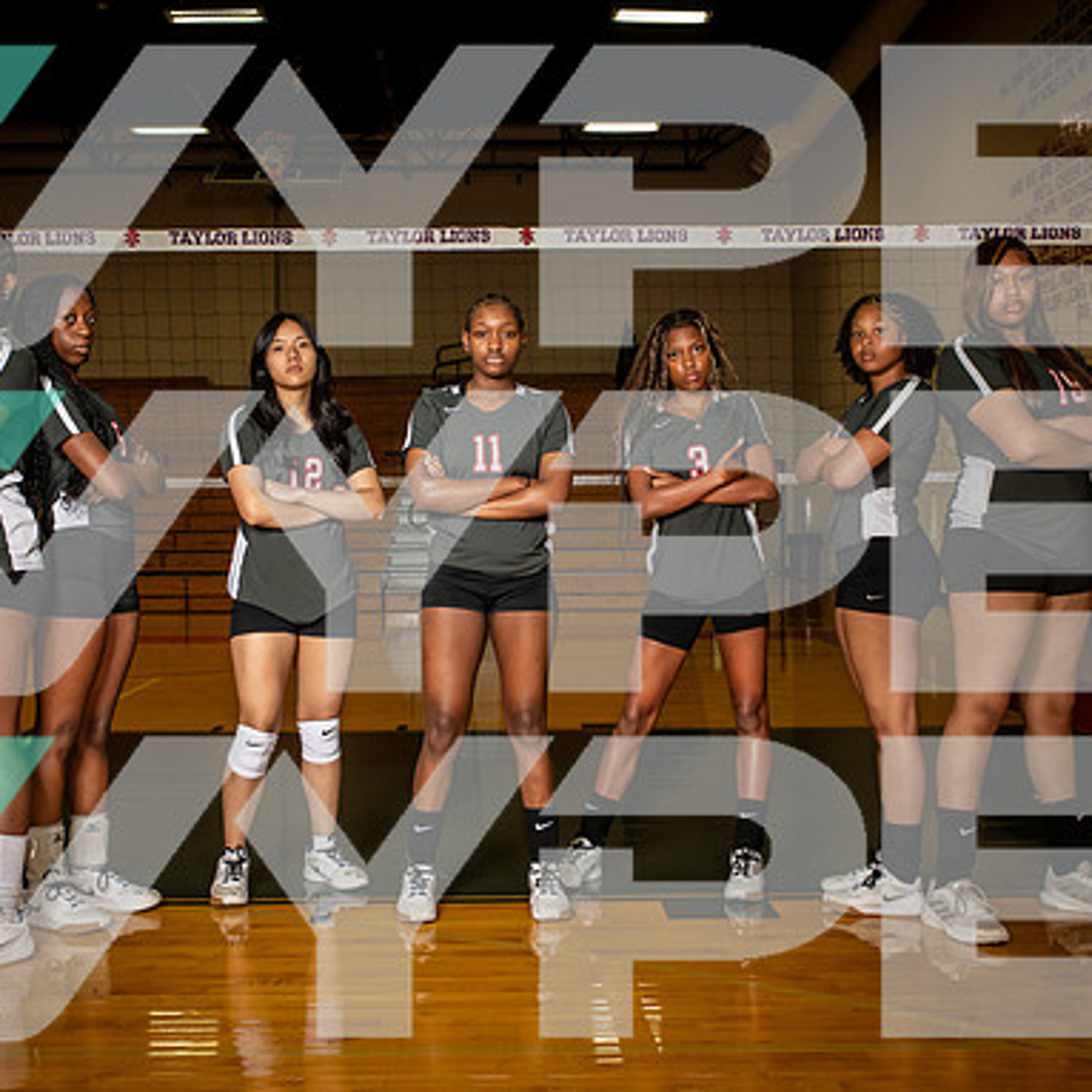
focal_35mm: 45
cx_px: 493
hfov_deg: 37.5
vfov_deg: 37.6
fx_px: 1606
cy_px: 543
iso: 800
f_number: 7.1
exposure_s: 1/250
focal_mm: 35
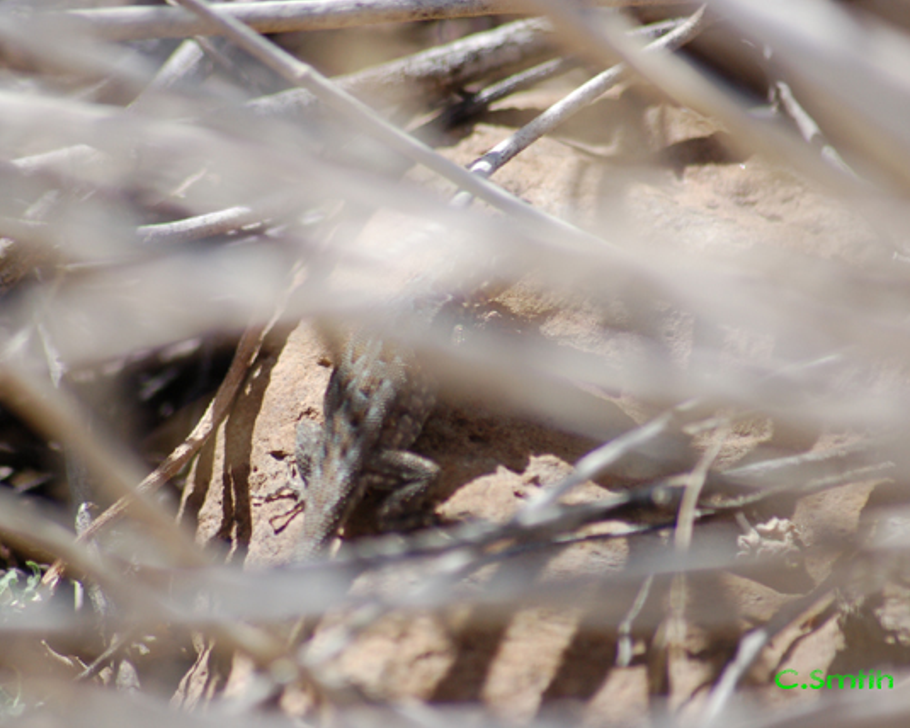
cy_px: 364
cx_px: 424
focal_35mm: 409
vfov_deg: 3.8
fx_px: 11015
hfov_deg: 4.7
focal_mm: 240
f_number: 5.3
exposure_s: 1/1000
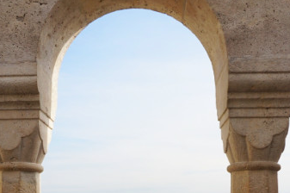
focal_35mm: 57
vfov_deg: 22.4
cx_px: 140
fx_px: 459
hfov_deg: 35.1
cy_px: 212
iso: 100
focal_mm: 16
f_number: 14
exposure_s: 1/100
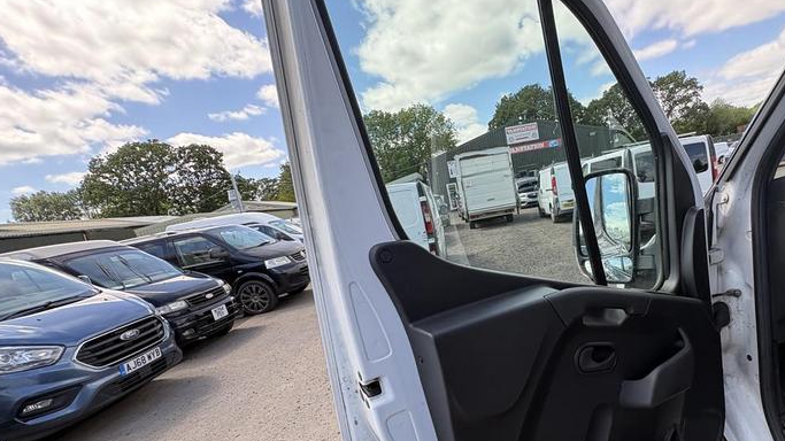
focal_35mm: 20
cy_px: 283
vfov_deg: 55.0
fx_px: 416
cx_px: 487
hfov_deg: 85.1
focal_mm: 2.22
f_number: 2.2
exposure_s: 1/301
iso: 64
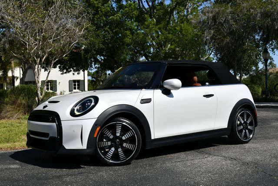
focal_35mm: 48
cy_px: 93
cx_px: 139
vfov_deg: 28.1
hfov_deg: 41.1
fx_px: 371
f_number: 9
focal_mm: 24
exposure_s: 1/320
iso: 100
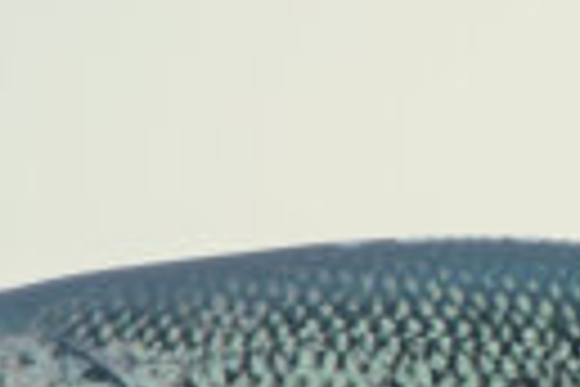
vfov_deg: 8.8
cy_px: 414
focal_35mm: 154
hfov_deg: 13.2
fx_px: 2481
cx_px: 522
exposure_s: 1/8
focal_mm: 33
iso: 100
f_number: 13
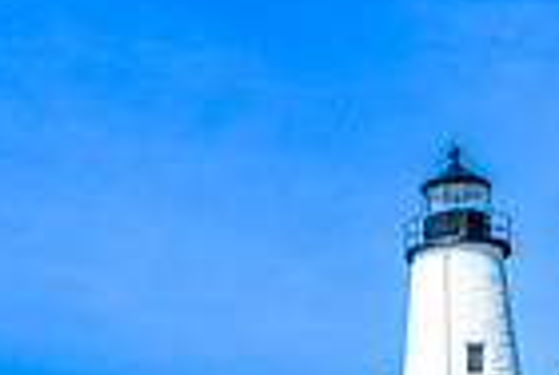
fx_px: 1930
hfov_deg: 16.4
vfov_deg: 10.3
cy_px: 744
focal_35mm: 124
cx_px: 116
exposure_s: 1/640
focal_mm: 29
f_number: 8
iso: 160
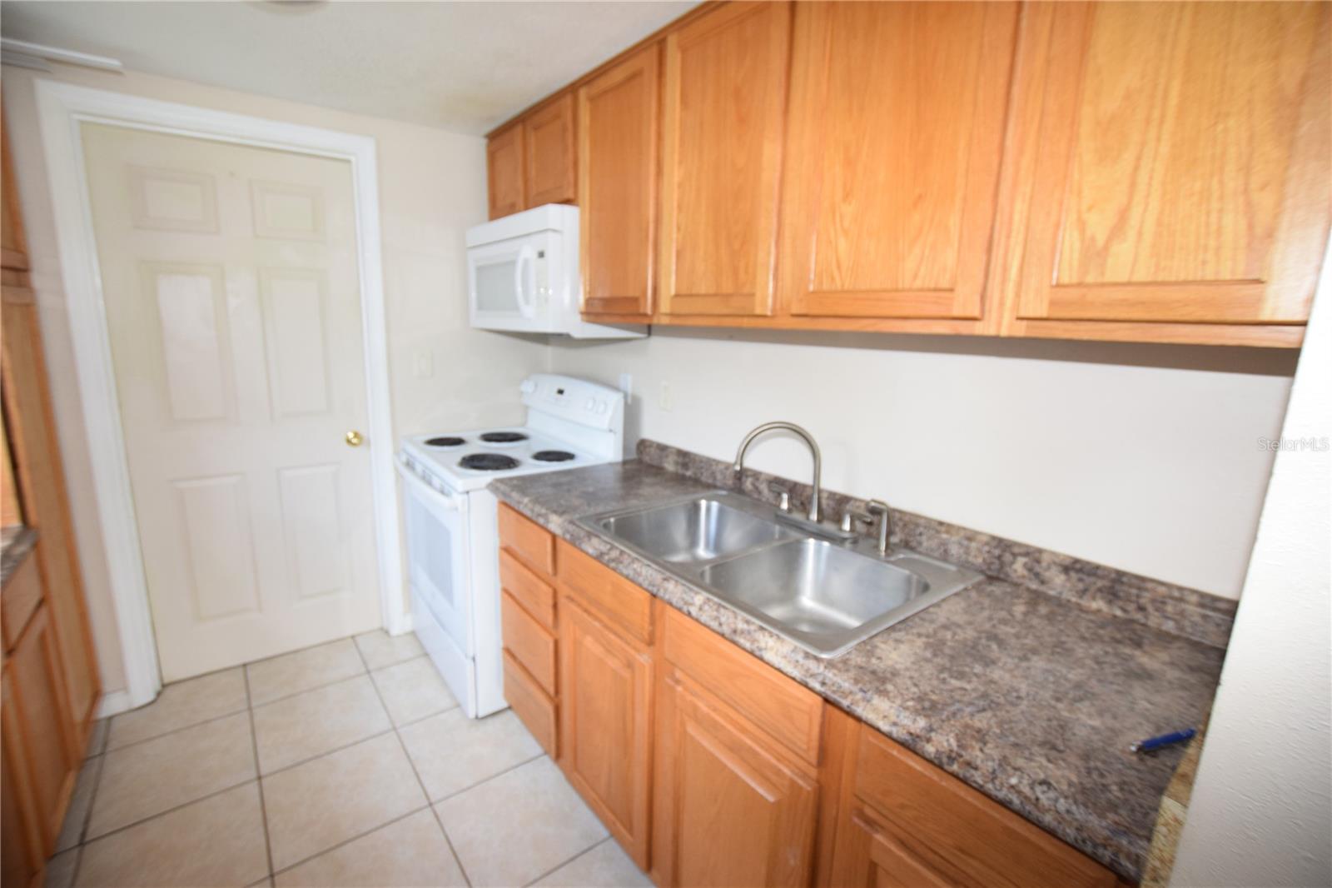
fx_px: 555
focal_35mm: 15
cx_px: 666
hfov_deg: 100.4
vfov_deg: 77.3
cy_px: 444
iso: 800
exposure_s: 1/80
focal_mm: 10
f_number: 4.5
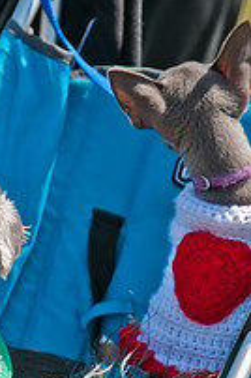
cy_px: 326
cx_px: -8
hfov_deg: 2.1
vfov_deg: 3.1
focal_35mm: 668
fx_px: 7010
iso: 200
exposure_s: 1/400
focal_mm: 200
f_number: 5.6
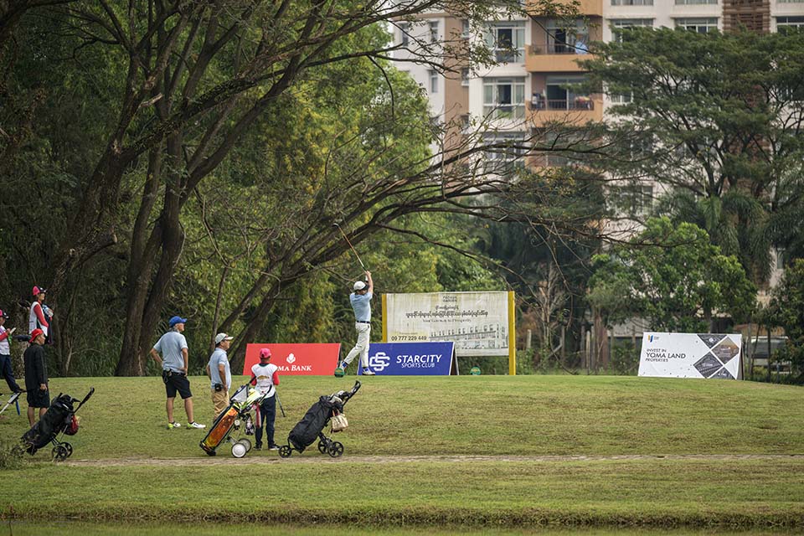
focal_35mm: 200
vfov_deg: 6.9
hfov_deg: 10.3
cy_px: 268
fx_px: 4466
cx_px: 402
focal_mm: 200
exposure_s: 1/3200
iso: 360
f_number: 2.8
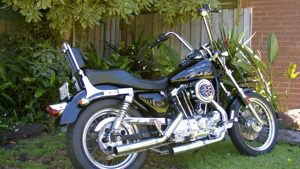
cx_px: 150
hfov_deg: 51.0
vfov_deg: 30.0
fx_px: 314
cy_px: 76
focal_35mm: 40
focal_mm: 25
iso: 200
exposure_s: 1/60
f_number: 5.6
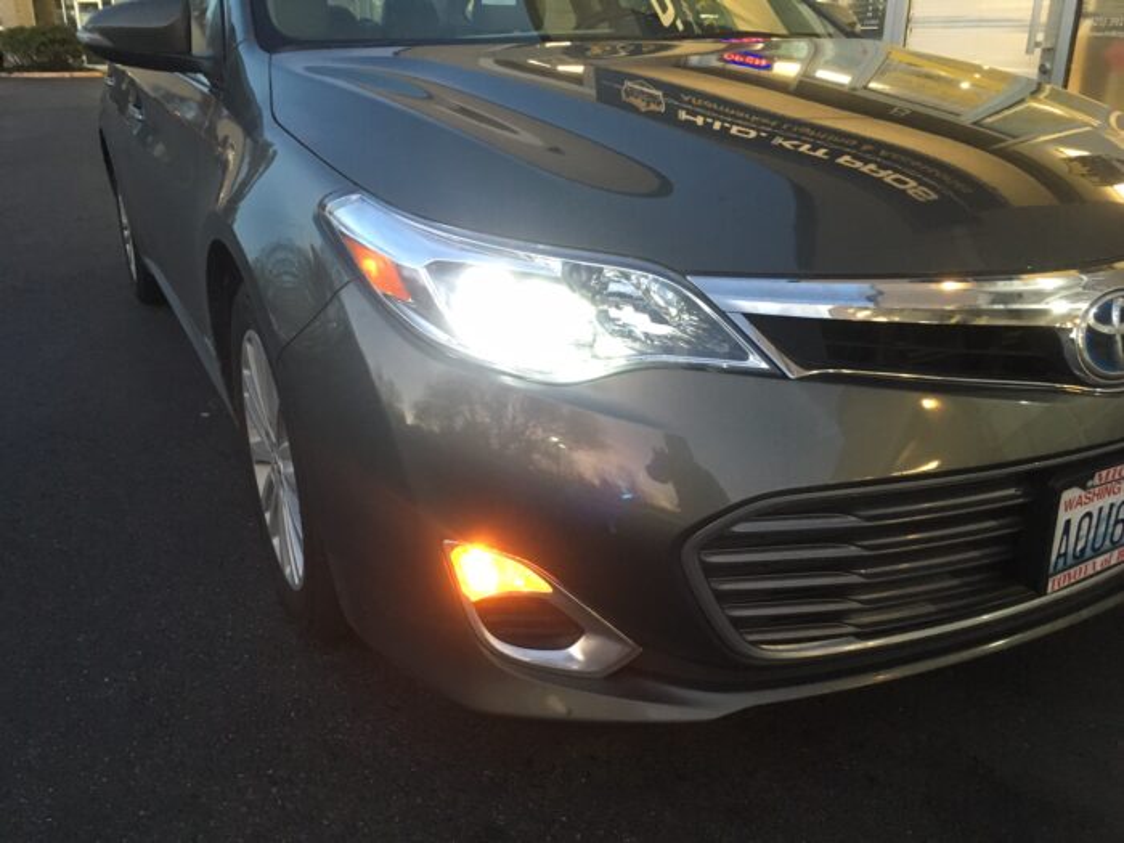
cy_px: 422
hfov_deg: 61.7
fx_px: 942
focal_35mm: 29
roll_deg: -2.6
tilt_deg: -21.3
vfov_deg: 48.2
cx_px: 562
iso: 200
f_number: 2.2
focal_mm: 4.15
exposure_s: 1/24
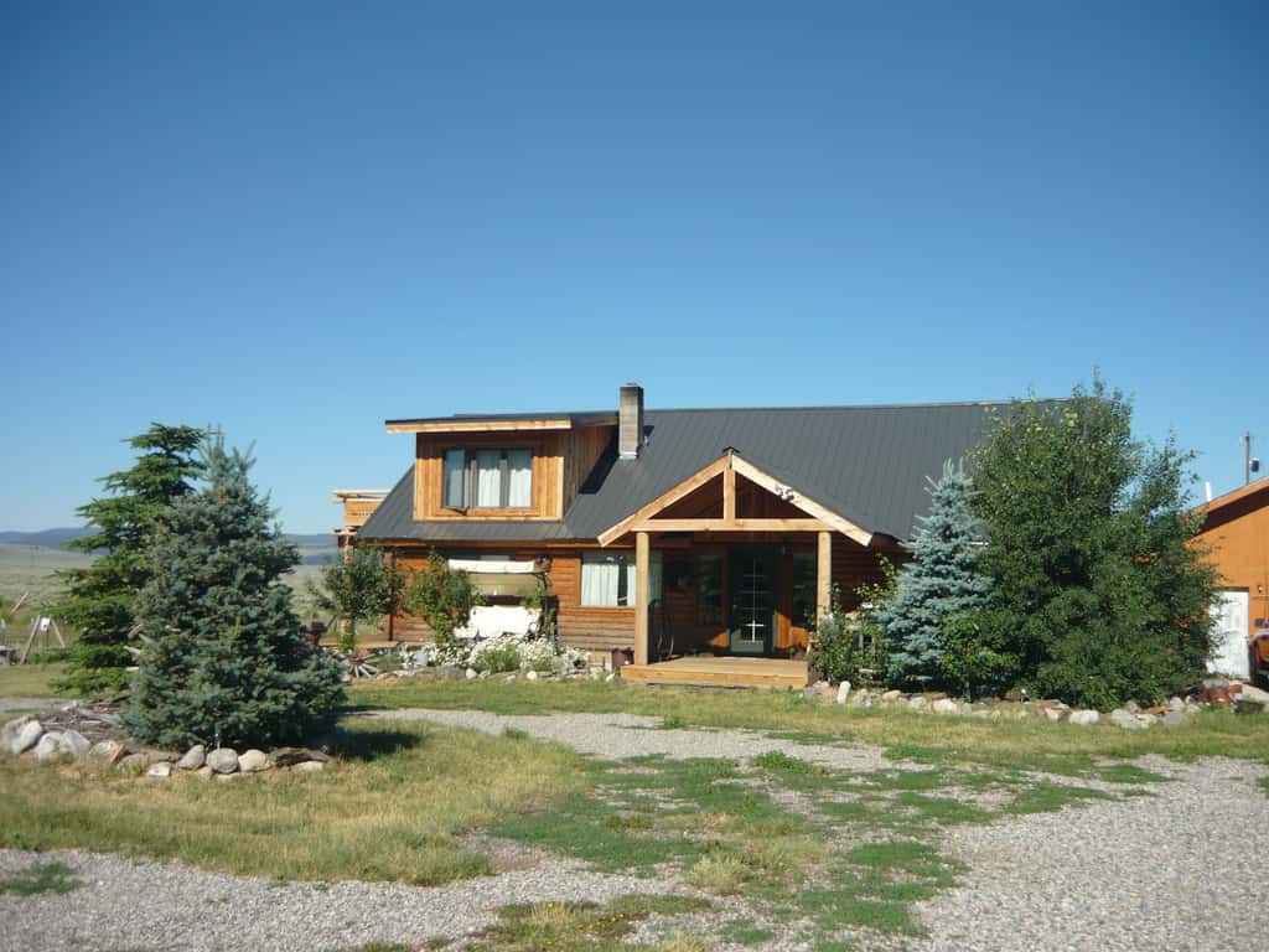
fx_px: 1210
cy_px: 476
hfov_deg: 55.4
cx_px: 634
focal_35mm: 33
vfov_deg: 42.9
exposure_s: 1/200
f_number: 8
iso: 100
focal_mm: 5.5
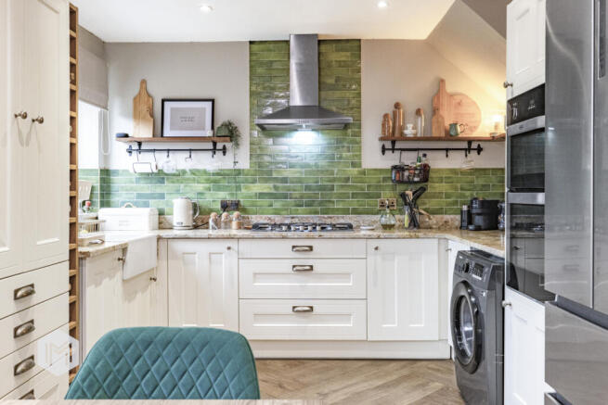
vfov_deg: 40.0
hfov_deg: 57.2
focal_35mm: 33
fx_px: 557
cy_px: 202
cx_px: 304
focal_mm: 33
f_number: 7.1
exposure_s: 1/40
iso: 800
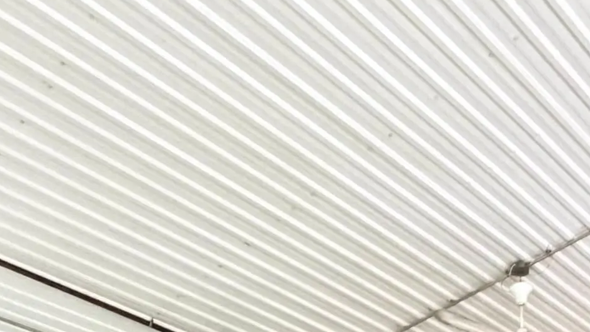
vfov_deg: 18.0
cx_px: 473
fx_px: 782
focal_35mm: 50
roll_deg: +1.6
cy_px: 629
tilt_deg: +8.4
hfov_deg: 39.7
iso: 1600
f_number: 2.2
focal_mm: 2.22
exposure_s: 1/40
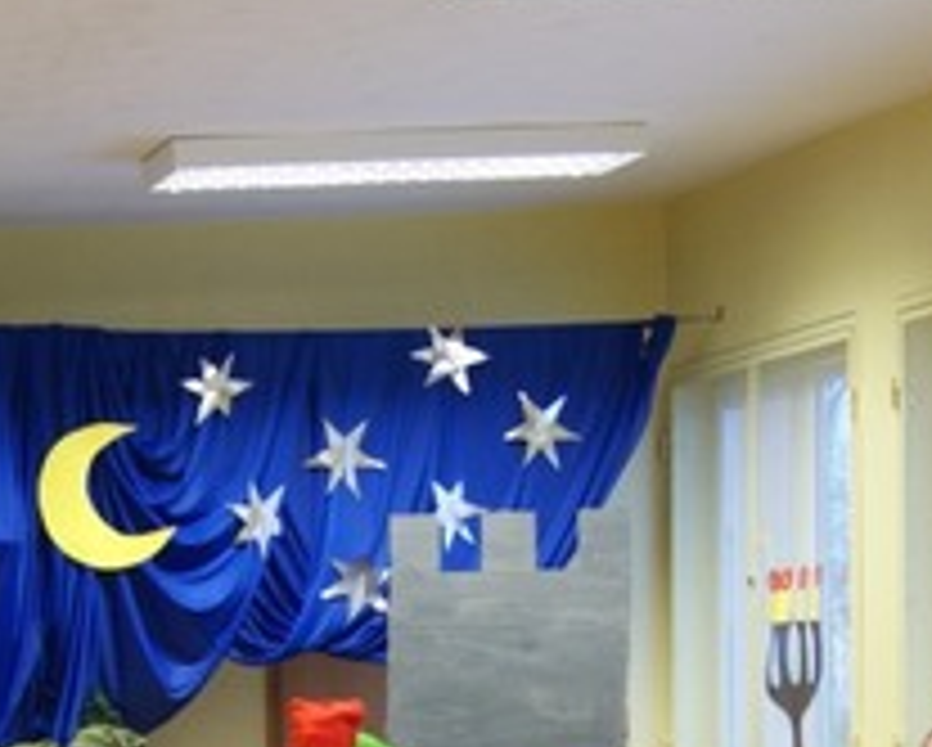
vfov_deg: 13.4
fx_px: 3120
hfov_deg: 17.0
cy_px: 832
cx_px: 351
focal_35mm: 113
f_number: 4
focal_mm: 26
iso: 400
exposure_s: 1/25
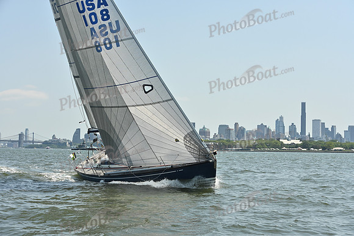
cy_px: 118
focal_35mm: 70
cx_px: 177
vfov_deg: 19.5
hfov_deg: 28.8
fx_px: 688
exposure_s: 1/1250
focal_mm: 70
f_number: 8
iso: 320
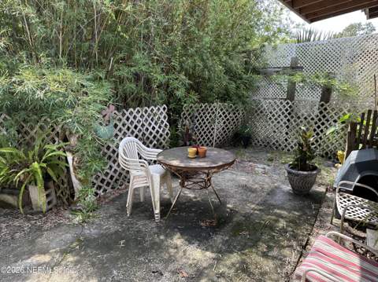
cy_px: 141
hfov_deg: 71.7
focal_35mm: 24
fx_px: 262
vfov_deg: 56.7
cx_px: 189
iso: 80
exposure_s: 1/441
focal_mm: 6.86
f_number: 1.78
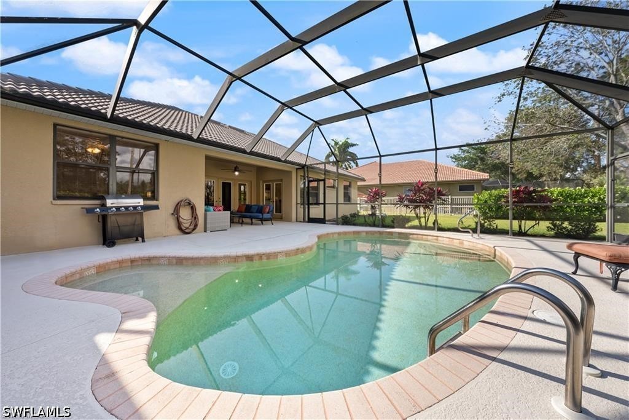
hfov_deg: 112.6
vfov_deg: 90.0
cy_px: 210
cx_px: 314
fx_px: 210
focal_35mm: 12
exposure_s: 1/10
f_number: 9
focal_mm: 12
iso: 200
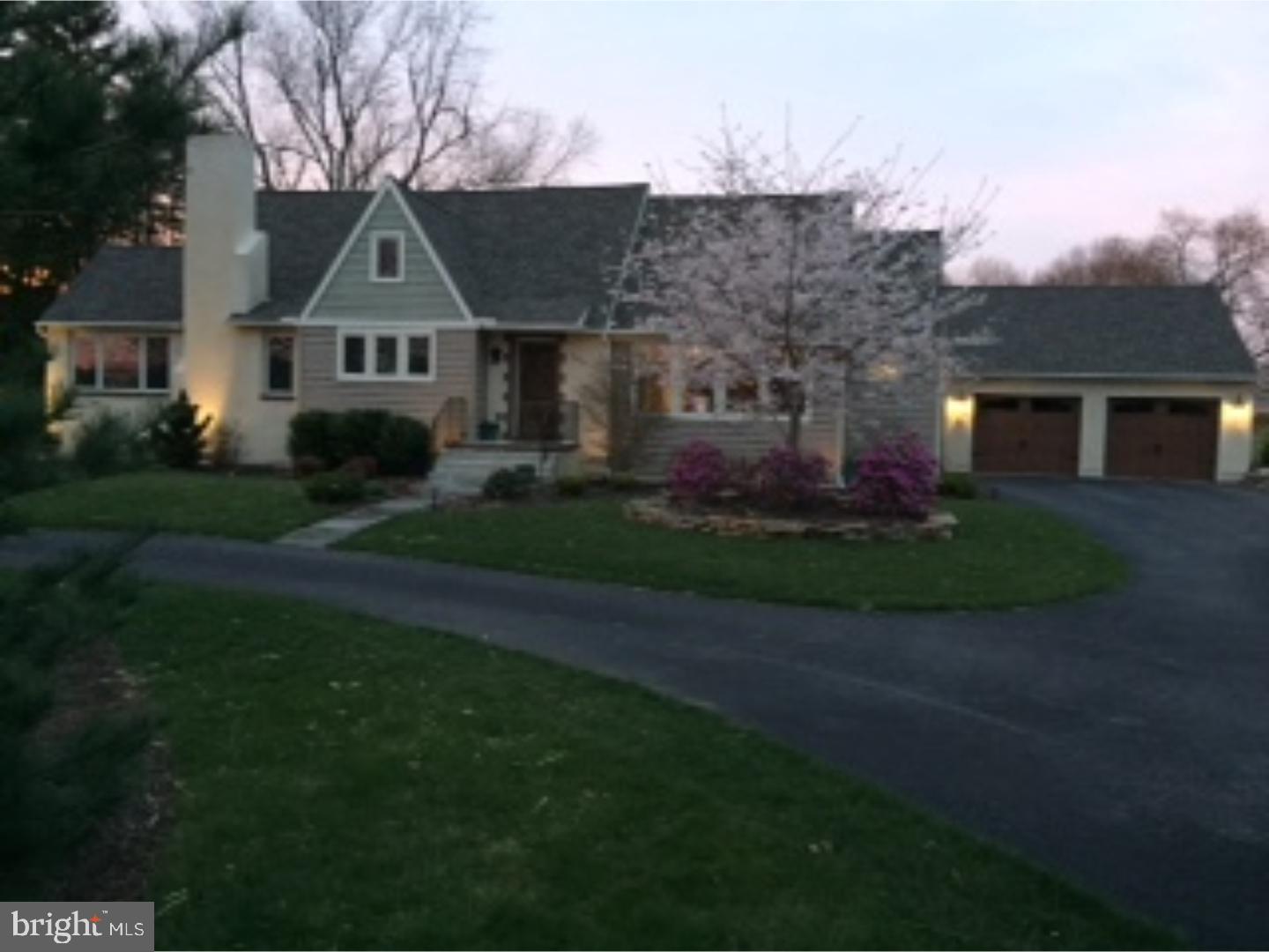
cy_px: 476
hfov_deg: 61.7
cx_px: 634
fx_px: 1063
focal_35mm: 29
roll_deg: -2.4
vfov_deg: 48.2
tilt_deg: -0.6
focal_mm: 4.15
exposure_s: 1/15
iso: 250
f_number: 2.2
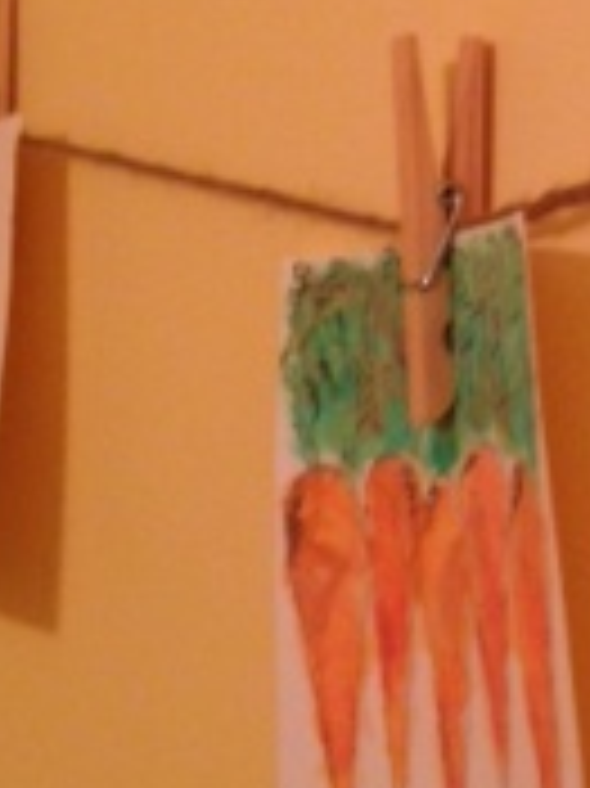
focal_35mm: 121
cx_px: 824
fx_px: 2753
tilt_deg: -0.7
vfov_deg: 16.2
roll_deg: -0.3
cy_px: 243
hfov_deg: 11.8
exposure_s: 1/20
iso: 100
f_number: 2.4
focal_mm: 4.12
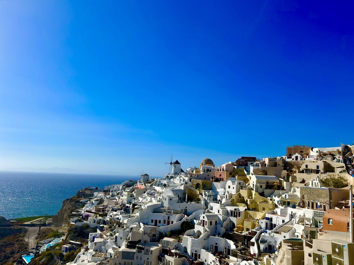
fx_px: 266
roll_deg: -2.8
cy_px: 132
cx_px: 177
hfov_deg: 67.3
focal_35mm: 26
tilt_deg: +6.5
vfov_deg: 53.1
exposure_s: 1/8696
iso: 50
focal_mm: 5.7
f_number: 1.5
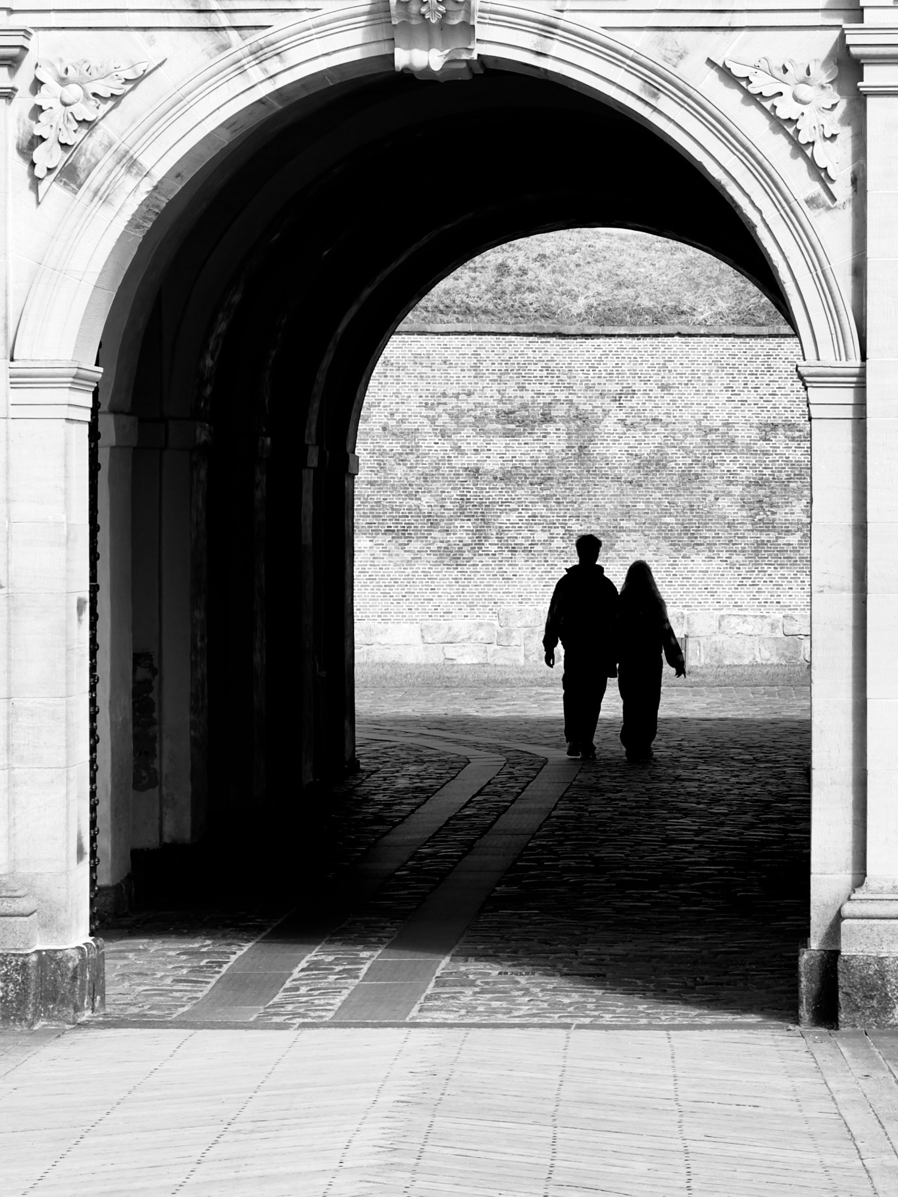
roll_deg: -0.8
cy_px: 598
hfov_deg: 14.8
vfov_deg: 19.6
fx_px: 3459
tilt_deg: +0.2
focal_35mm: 100
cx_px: 449
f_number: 2.8
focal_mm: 16.89
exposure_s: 1/638
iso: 40
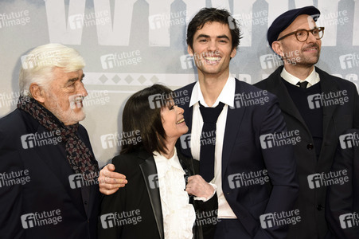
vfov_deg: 17.5
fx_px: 777
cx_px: 180
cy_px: 120
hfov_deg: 26.0
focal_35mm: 78
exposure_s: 1/160
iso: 800
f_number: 5.6
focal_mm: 78
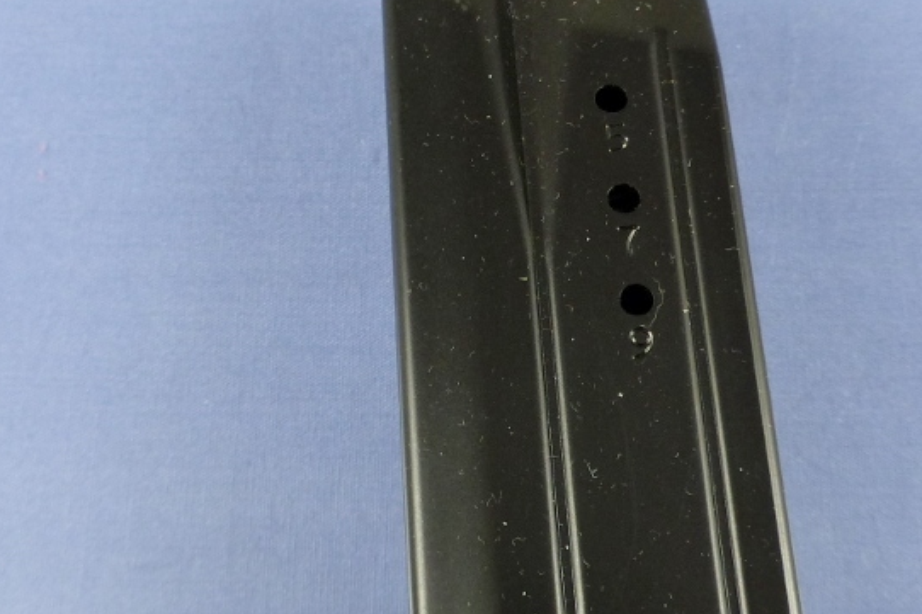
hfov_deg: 41.1
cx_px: 502
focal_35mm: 48
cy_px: 415
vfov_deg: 27.9
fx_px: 1229
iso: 200
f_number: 2.8
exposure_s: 1/60
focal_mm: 4.5
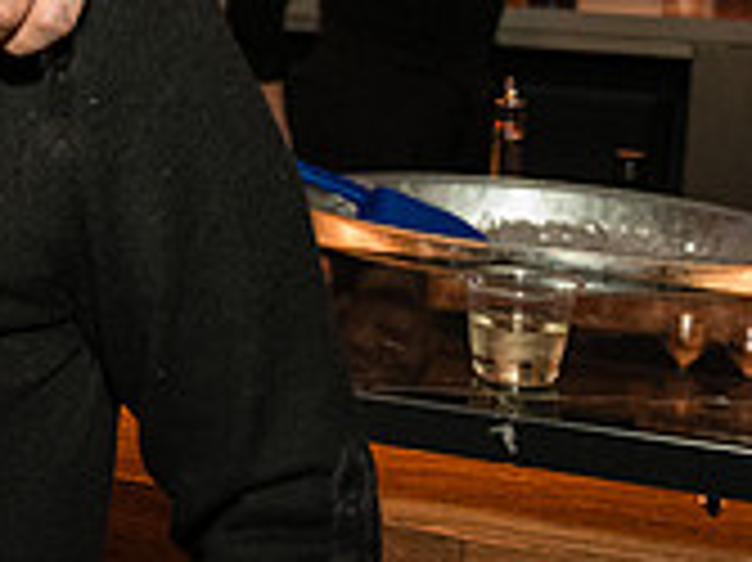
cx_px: -570
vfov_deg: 13.8
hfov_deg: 16.1
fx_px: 2279
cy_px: -27
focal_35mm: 105
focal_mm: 27
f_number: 4
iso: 4000
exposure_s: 1/160
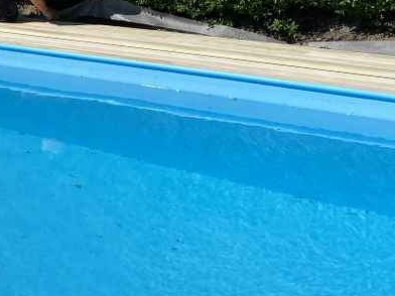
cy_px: 170
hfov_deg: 20.9
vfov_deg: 17.4
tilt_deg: -18.2
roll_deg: +0.4
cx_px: -122
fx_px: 970
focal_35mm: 85
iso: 32
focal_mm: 4.25
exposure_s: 1/7692
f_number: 1.8
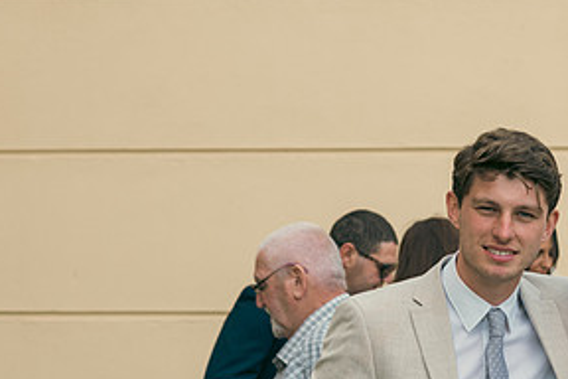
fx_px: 2540
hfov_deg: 12.7
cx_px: 513
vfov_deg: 8.5
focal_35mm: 161
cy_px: 374
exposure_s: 1/160
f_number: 5
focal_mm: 80
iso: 125
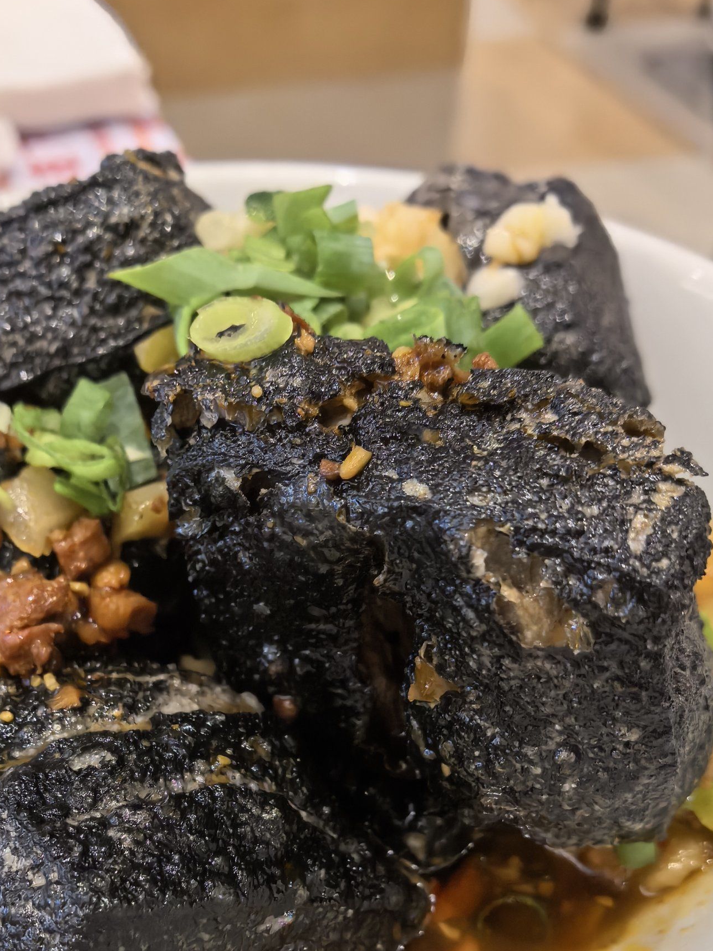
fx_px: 1181
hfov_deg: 33.5
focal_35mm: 43
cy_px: 670
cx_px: 279
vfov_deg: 42.9
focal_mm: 5.75
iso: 250
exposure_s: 1/100
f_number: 2.8
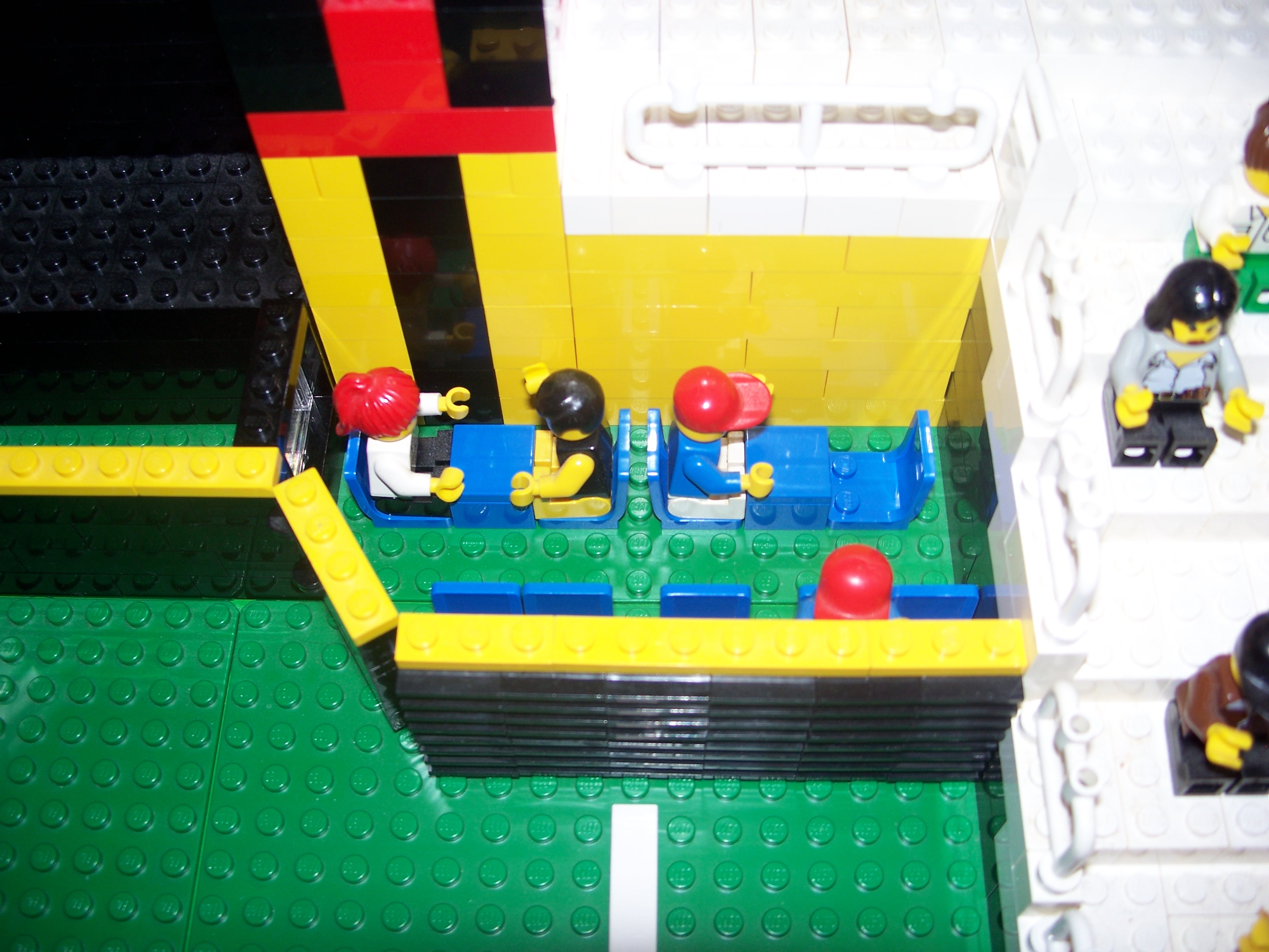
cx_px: 634
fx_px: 1356
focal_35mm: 37
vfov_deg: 38.7
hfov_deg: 50.1
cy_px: 476
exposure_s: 1/60
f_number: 2.8
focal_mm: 7.8
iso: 80
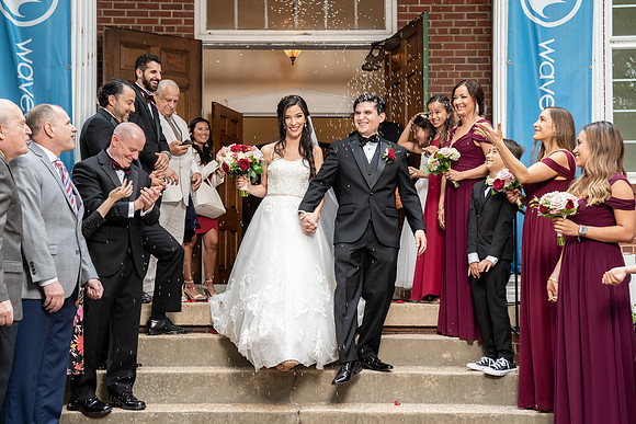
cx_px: 311
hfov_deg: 39.5
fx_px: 887
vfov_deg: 26.9
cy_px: 217
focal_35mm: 50
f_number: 4
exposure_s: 1/250
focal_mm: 48
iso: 800
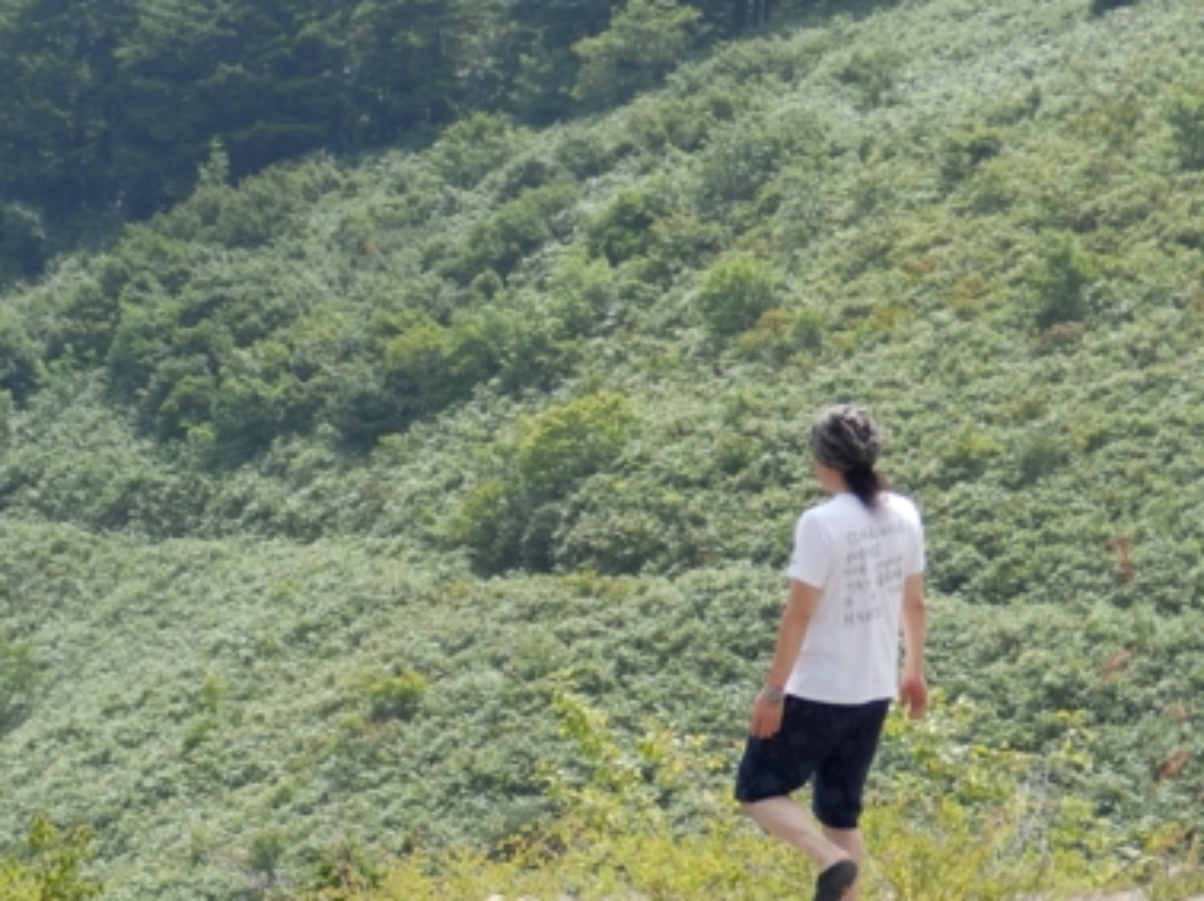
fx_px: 5596
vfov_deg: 9.2
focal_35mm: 161
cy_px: 493
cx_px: 25
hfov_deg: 12.2
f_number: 4.8
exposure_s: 1/250
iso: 80
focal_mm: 13.6
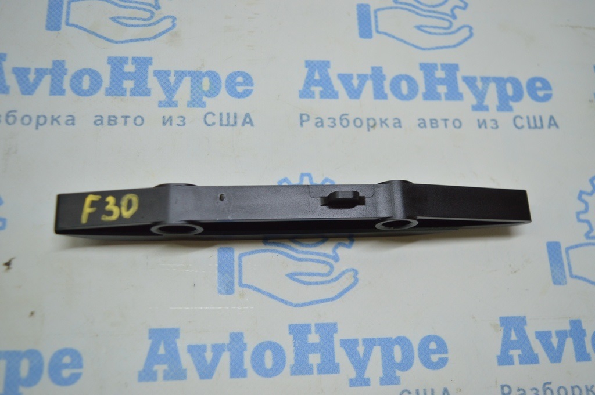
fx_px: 595
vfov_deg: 36.8
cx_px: 298
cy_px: 198
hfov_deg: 53.2
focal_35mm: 36
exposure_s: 1/100
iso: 400
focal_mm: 24
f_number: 4
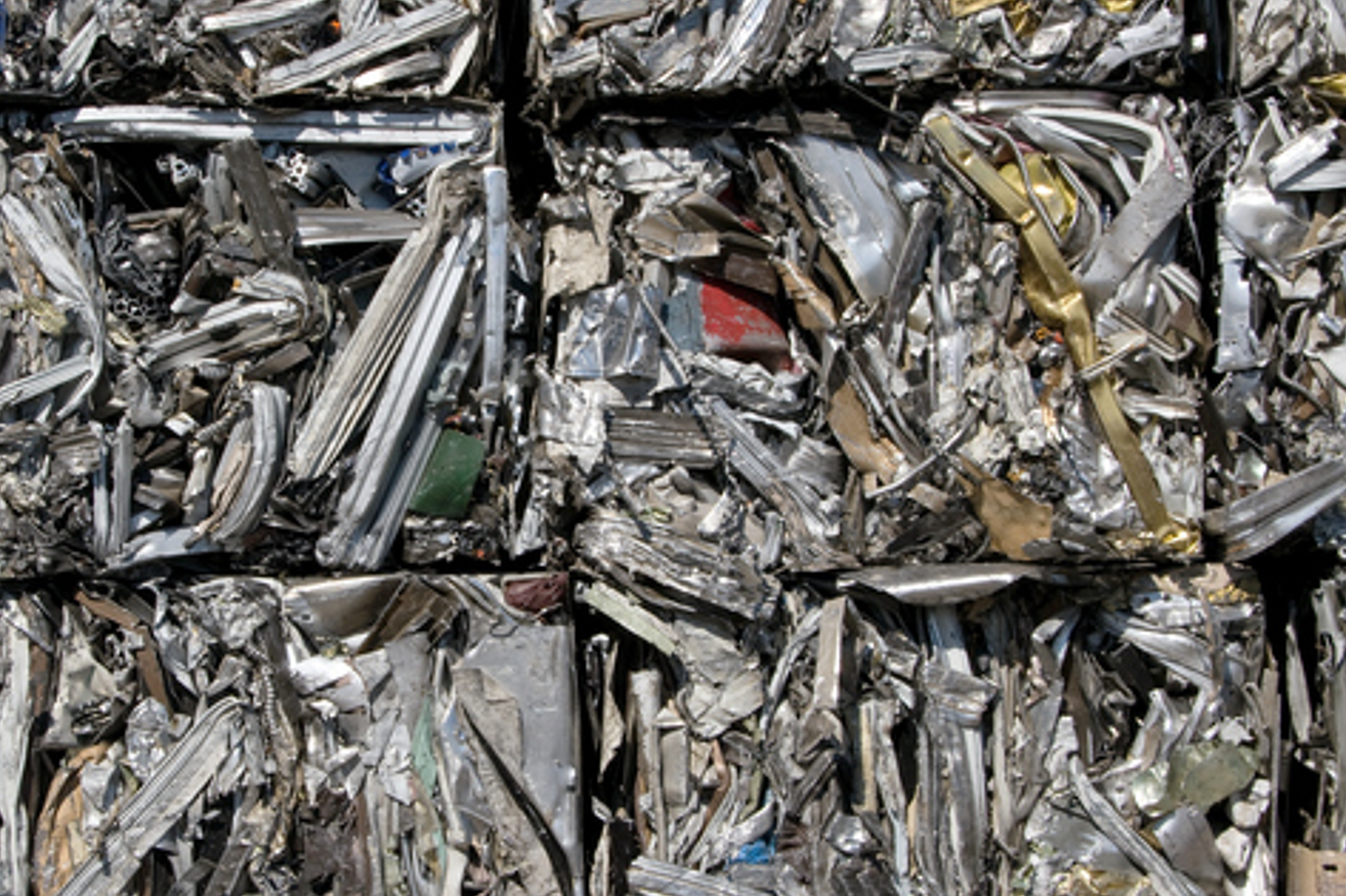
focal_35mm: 98
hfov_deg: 20.7
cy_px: 444
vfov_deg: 14.0
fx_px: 3663
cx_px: 445
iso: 100
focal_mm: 42.5
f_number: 16
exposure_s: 1/80
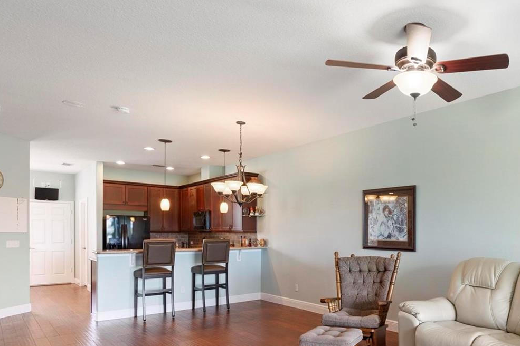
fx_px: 375
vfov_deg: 48.6
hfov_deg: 65.6
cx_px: 383
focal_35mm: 26
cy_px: 234
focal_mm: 16
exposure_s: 1/5
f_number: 8
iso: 800
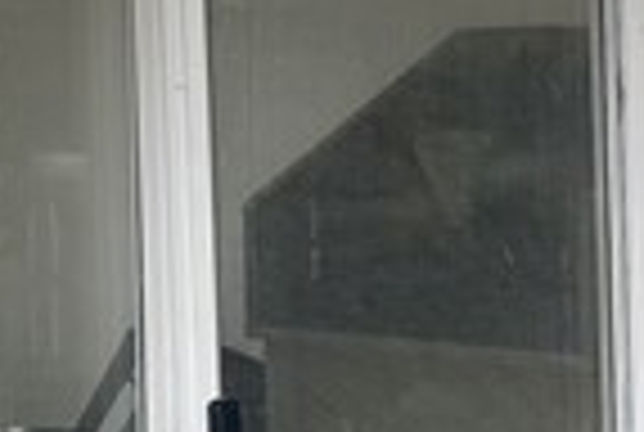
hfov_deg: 10.3
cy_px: 94
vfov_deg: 7.1
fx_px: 3460
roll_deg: +1.6
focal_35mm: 193
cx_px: 959
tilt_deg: -1.8
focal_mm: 5.7
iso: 40
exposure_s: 1/121
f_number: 1.5
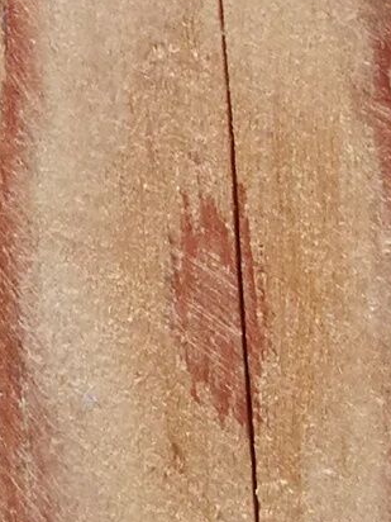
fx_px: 3223
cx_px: -53
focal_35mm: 214
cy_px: -133
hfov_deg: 6.9
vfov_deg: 9.1
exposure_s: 1/100
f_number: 2.2
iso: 100
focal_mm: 3.95
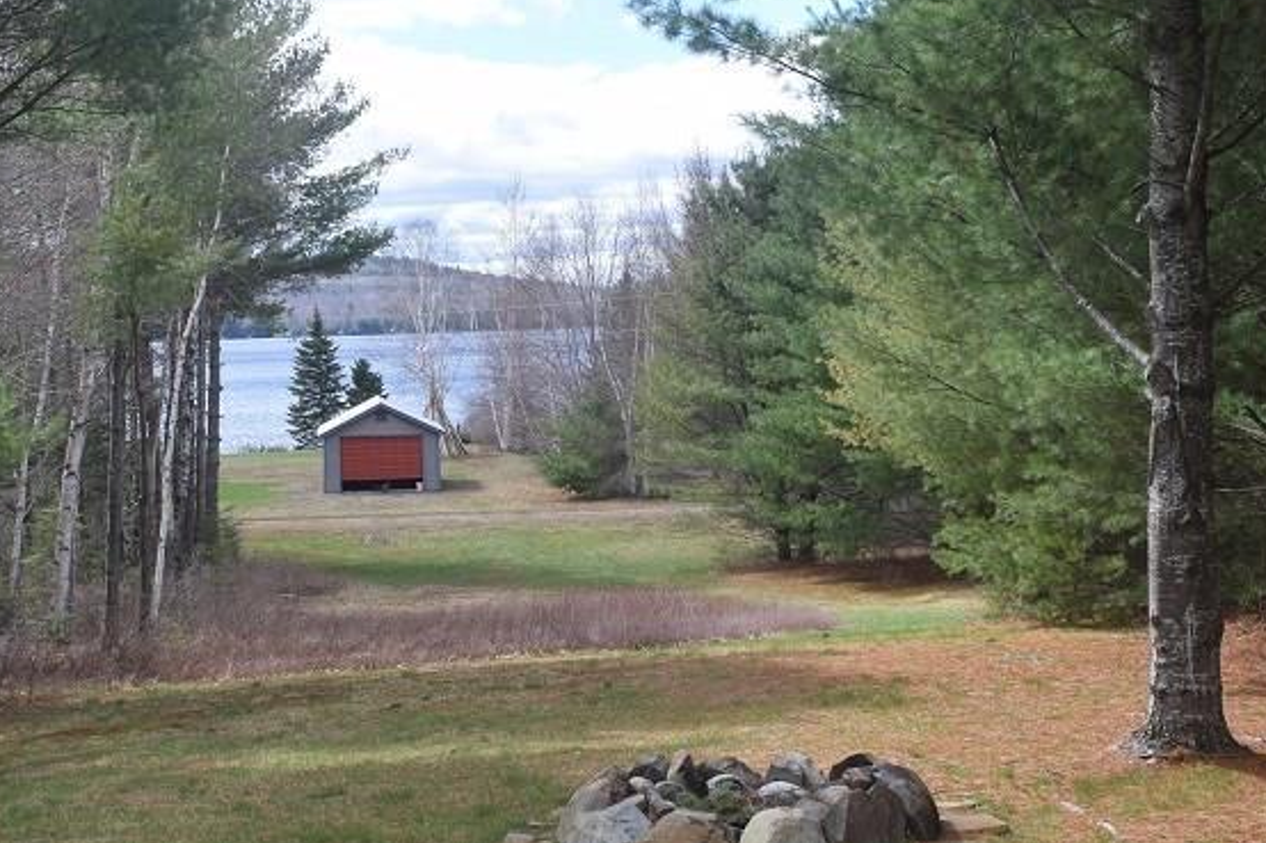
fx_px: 2144
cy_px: 414
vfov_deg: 22.2
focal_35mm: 61
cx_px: 489
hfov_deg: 32.8
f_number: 8
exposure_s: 1/250
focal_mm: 22
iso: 200
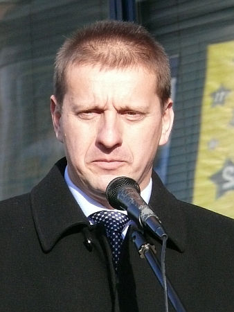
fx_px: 4844
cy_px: 156
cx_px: 117
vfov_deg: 3.7
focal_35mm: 538
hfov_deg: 2.8
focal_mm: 63.9
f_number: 8
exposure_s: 1/500
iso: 400
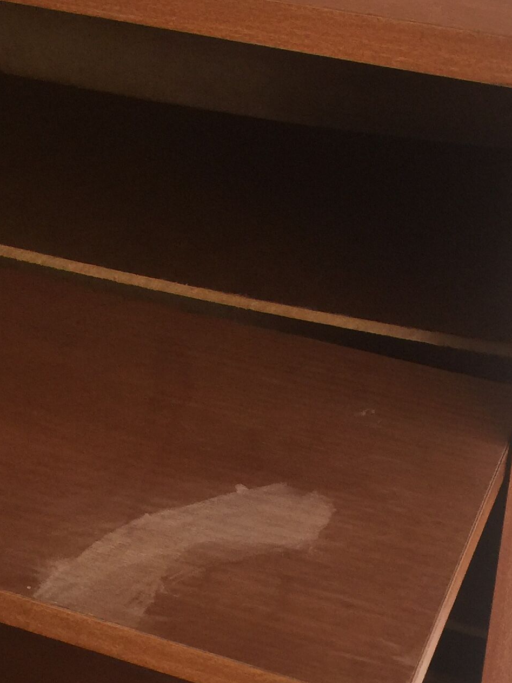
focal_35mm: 75
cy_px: 398
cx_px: 235
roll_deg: +1.3
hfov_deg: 19.6
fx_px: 1479
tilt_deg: -40.4
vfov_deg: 25.9
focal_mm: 4.15
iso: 50
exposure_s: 1/33
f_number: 2.2
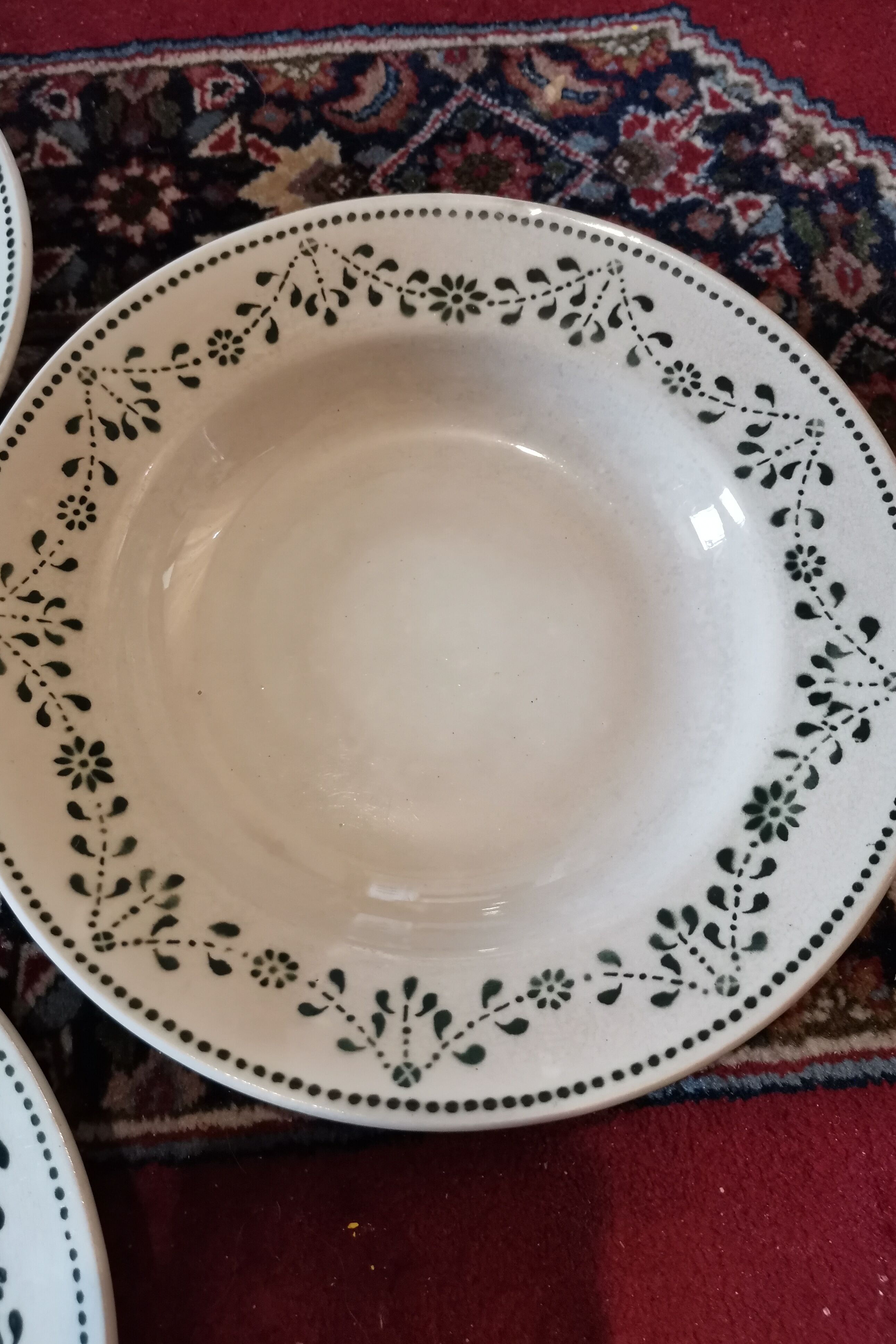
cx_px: 427
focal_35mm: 28
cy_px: 651
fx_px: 1045
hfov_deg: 46.4
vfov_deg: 65.5
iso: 640
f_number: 1.8
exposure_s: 1/33.3
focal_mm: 4.75
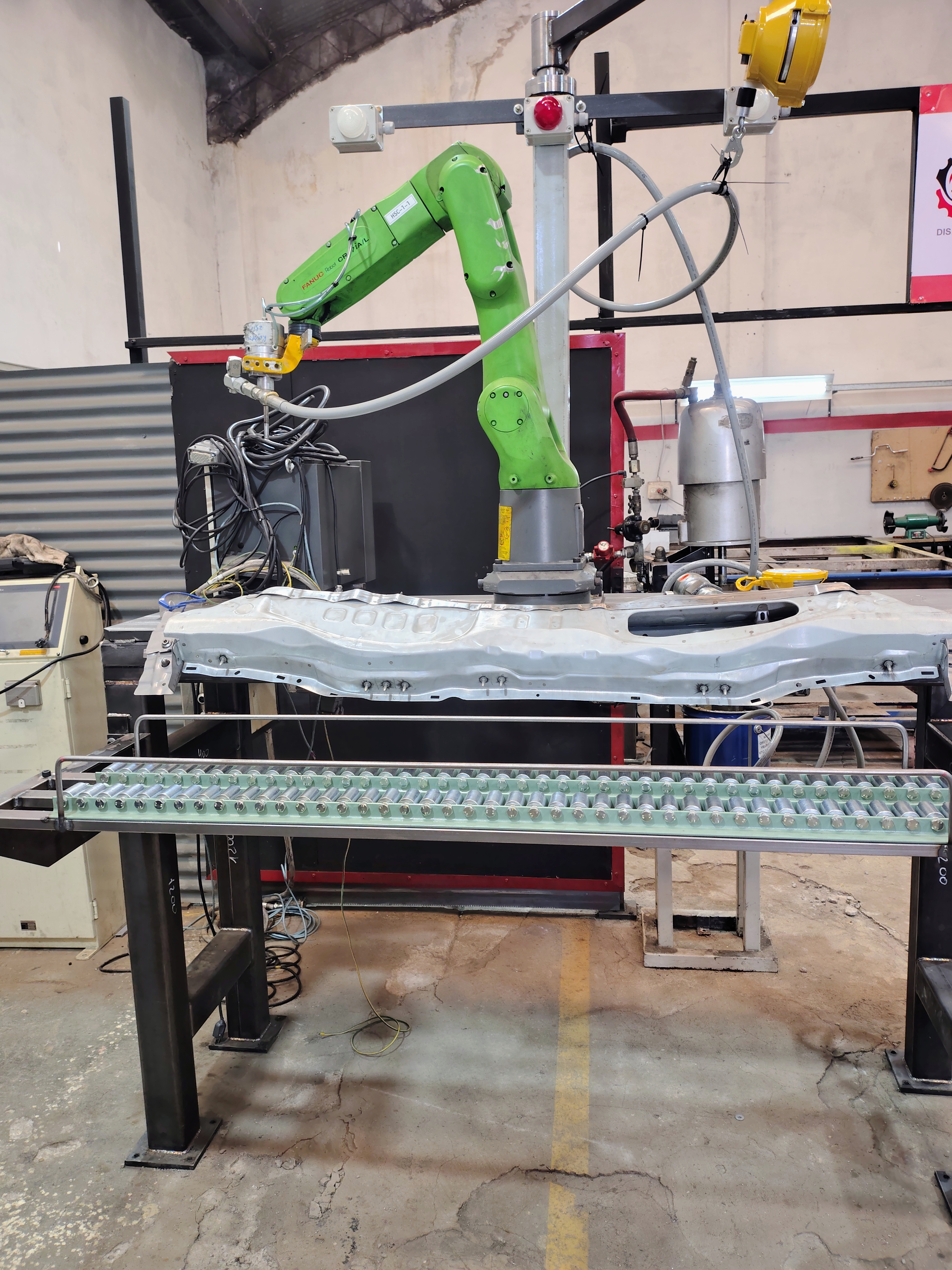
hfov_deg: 54.9
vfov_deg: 69.4
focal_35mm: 25
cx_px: 476
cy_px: 635
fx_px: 917
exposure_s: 1/50.1
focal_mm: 4.71
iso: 386
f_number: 1.7
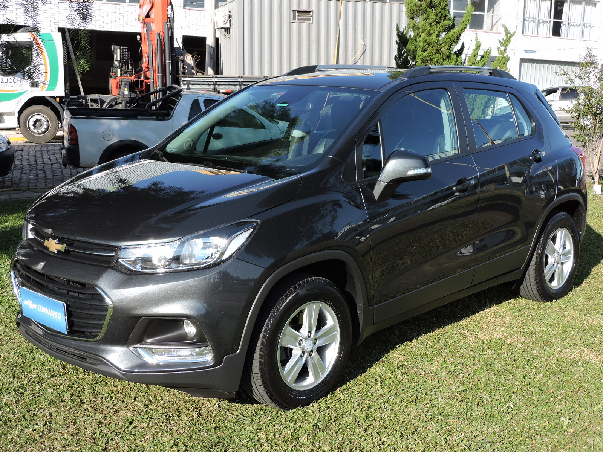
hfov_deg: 40.4
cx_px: 302
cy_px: 226
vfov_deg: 30.9
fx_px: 819
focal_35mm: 47
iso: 100
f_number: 3.5
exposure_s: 1/400
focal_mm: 8.4
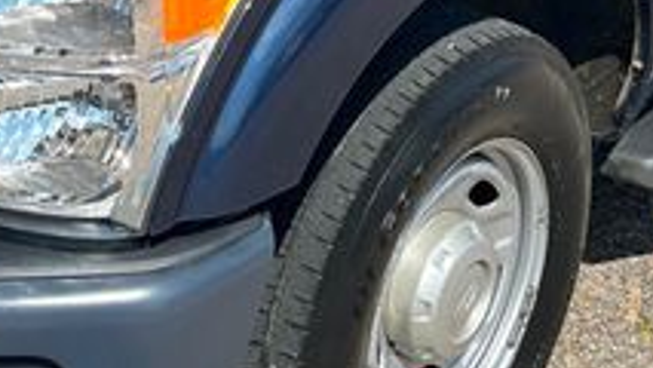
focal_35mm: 85
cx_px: 150
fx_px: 1472
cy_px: -86
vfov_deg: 13.8
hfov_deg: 24.7
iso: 50
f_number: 1.5
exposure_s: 1/2571
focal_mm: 5.7
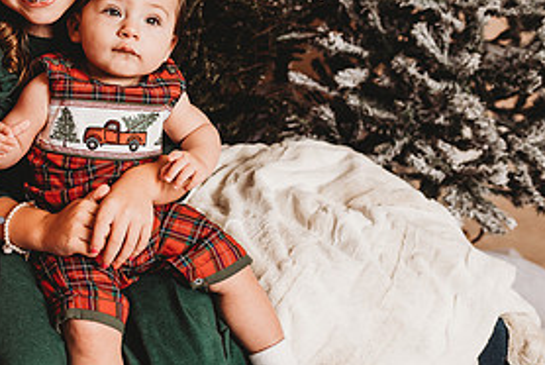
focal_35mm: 50
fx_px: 758
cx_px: 22
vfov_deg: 26.8
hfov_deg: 36.3
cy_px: 107
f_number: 3.2
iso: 100
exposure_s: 1/160
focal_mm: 24
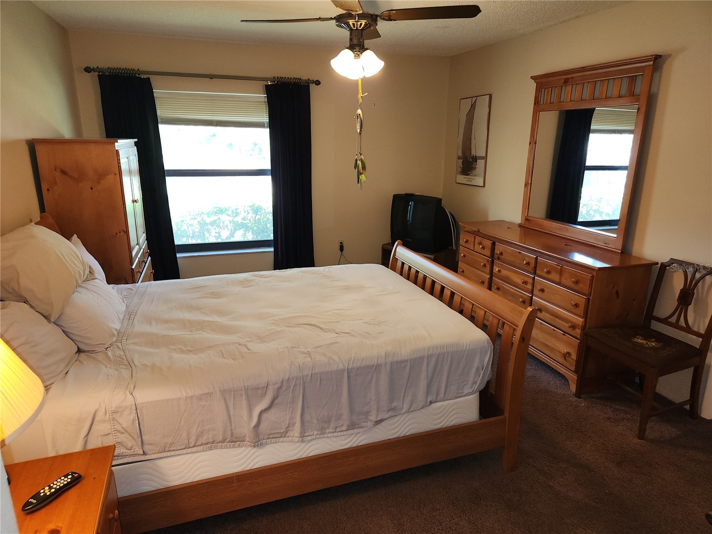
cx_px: 356
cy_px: 267
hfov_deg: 73.9
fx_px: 473
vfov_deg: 58.9
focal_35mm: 23
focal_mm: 5.4
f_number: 1.8
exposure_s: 1/30
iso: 100
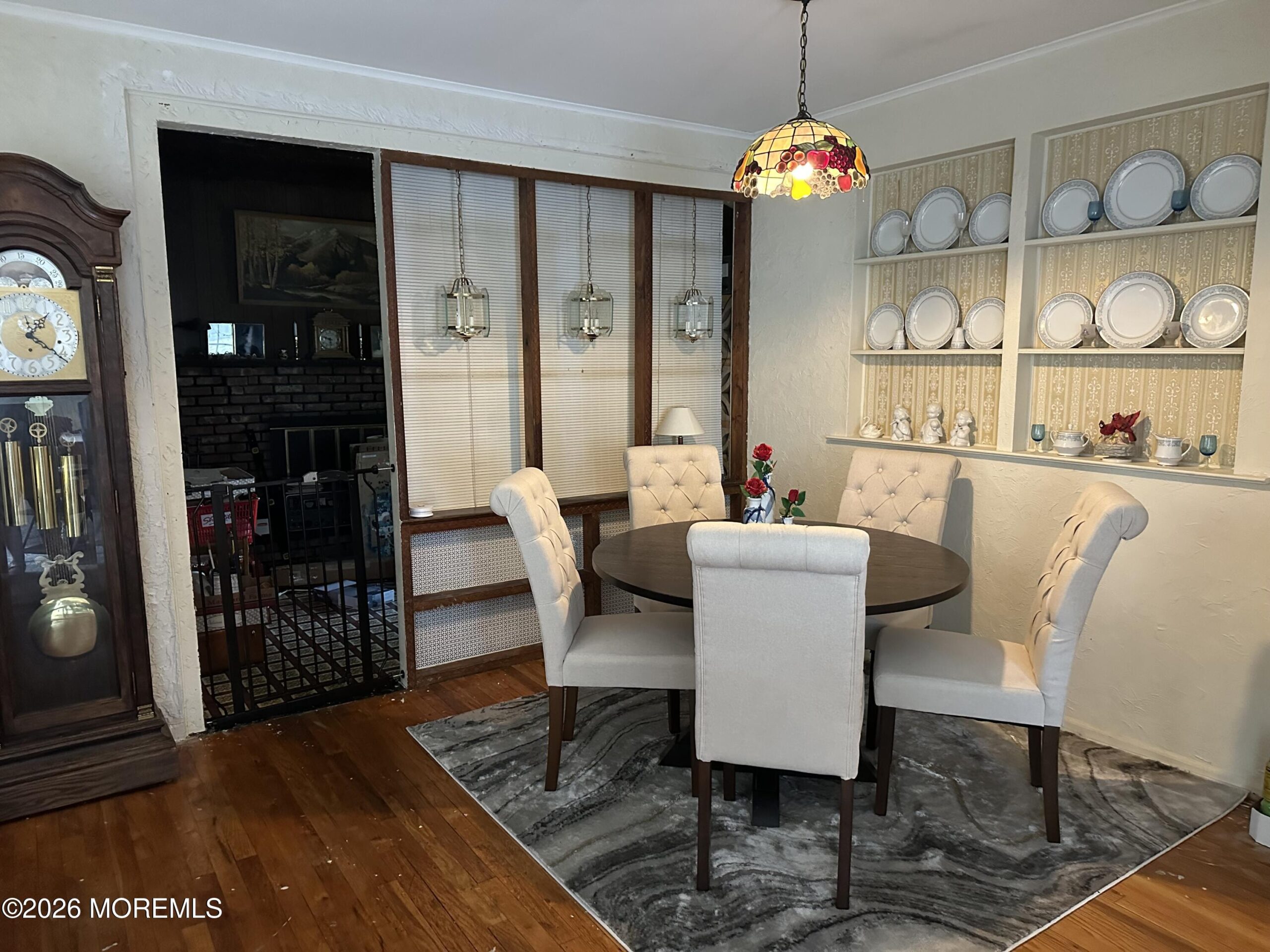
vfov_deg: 56.8
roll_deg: -0.3
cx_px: 635
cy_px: 476
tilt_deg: -8.5
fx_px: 881
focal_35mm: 24
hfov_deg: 71.6
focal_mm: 6.86
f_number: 1.78
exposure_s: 1/40
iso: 800
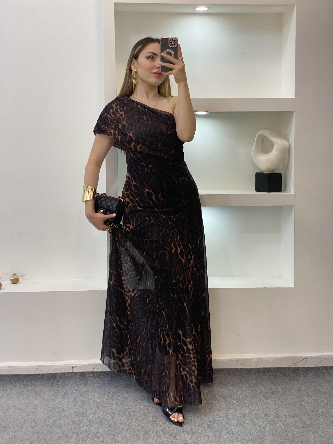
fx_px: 667
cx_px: 166
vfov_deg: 36.8
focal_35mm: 52
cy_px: 222
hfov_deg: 28.0
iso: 100
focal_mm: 6
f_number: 2
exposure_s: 1/100
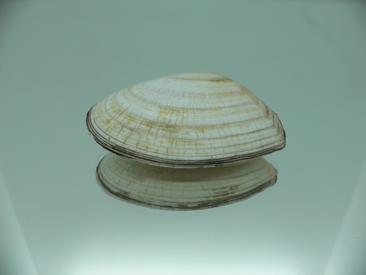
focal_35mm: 35
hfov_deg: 52.6
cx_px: 183
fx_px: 370
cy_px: 138
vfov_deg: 40.7
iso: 80
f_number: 2.8
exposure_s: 1/80
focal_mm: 4.6
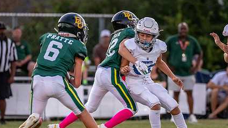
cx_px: 134
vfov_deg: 2.4
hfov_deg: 4.3
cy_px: 66
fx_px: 3022
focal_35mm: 500
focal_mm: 200
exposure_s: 1/1600
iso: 2500
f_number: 2.8
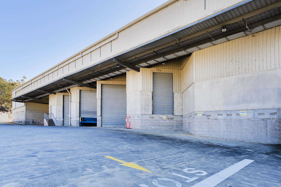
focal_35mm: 21
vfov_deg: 58.9
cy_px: 80
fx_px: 165
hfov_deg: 80.6
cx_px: 155
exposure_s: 1/160
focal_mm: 14.8
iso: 200
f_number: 9
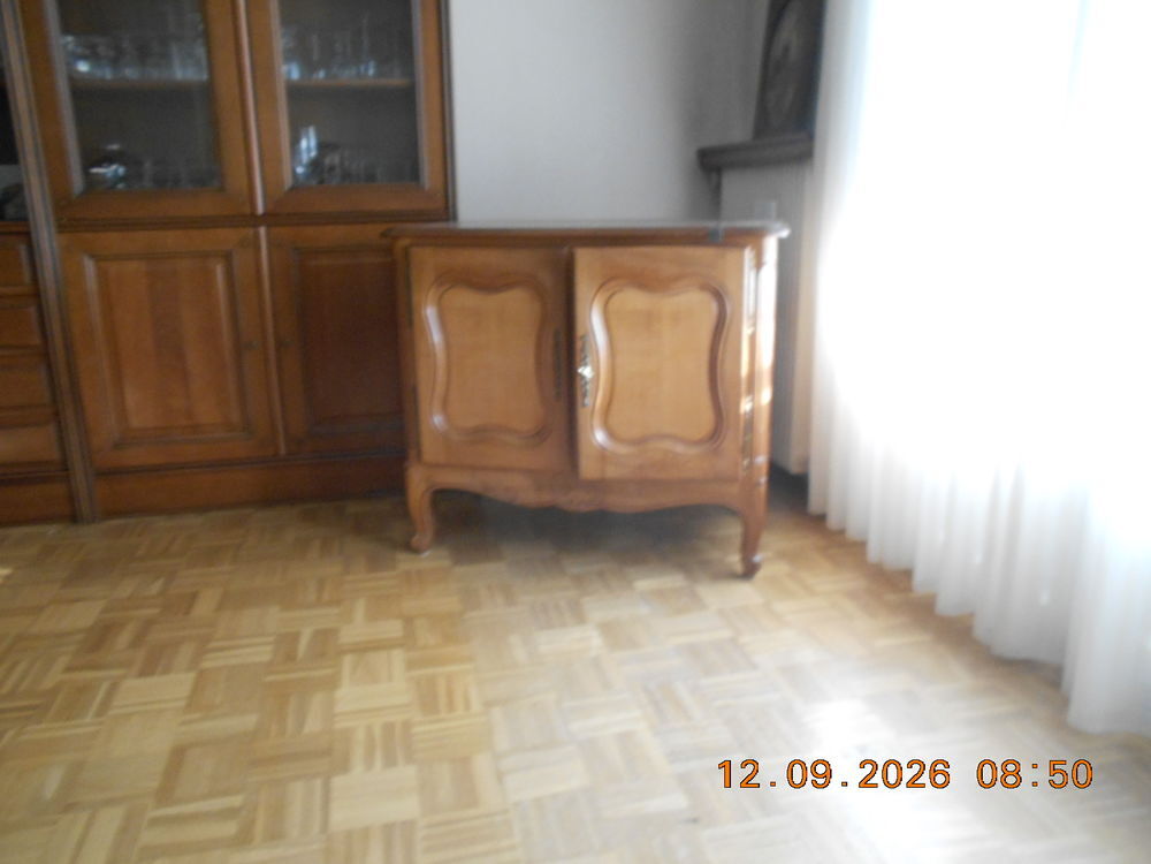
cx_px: 576
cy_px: 432
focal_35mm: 26
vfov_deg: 53.1
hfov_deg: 67.3
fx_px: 865
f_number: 3.2
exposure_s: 1/30
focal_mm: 4.6
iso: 400
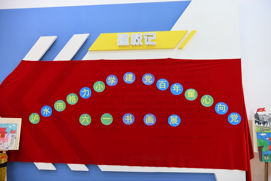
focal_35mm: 31
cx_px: 136
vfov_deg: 42.3
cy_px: 90
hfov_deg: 60.3
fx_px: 233
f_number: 4.5
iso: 400
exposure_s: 1/40
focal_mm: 31
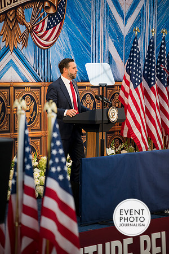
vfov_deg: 13.7
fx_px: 1056
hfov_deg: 9.1
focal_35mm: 150
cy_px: 127
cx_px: 84
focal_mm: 150
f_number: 2.8
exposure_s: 1/200
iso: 250
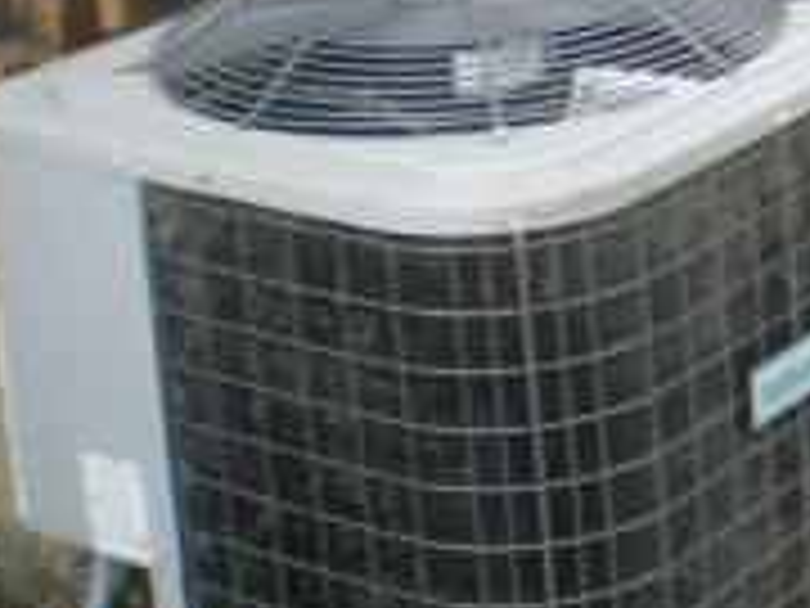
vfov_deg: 11.0
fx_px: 2995
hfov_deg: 14.4
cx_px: 1192
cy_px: -405
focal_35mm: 128
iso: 64
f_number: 3.1
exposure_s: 1/100
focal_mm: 6.3
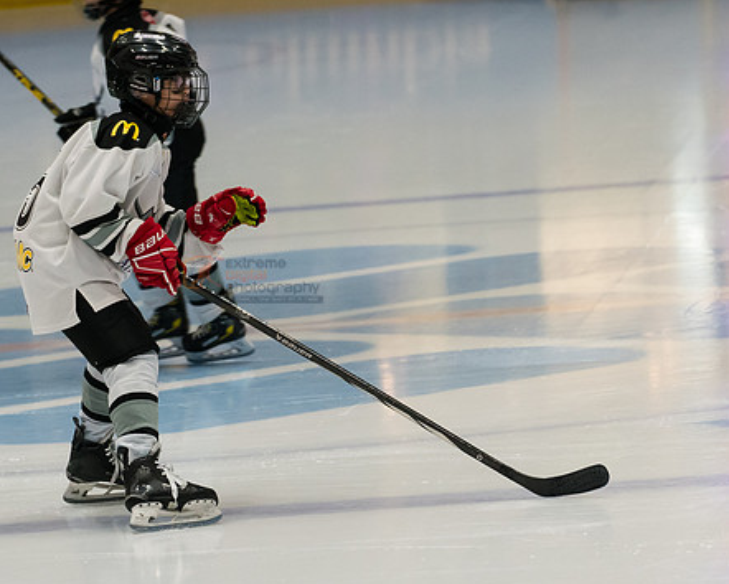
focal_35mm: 377
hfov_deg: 5.1
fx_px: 8138
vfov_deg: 4.1
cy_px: 163
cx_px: 323
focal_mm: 150
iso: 2000
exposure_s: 1/800
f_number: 4
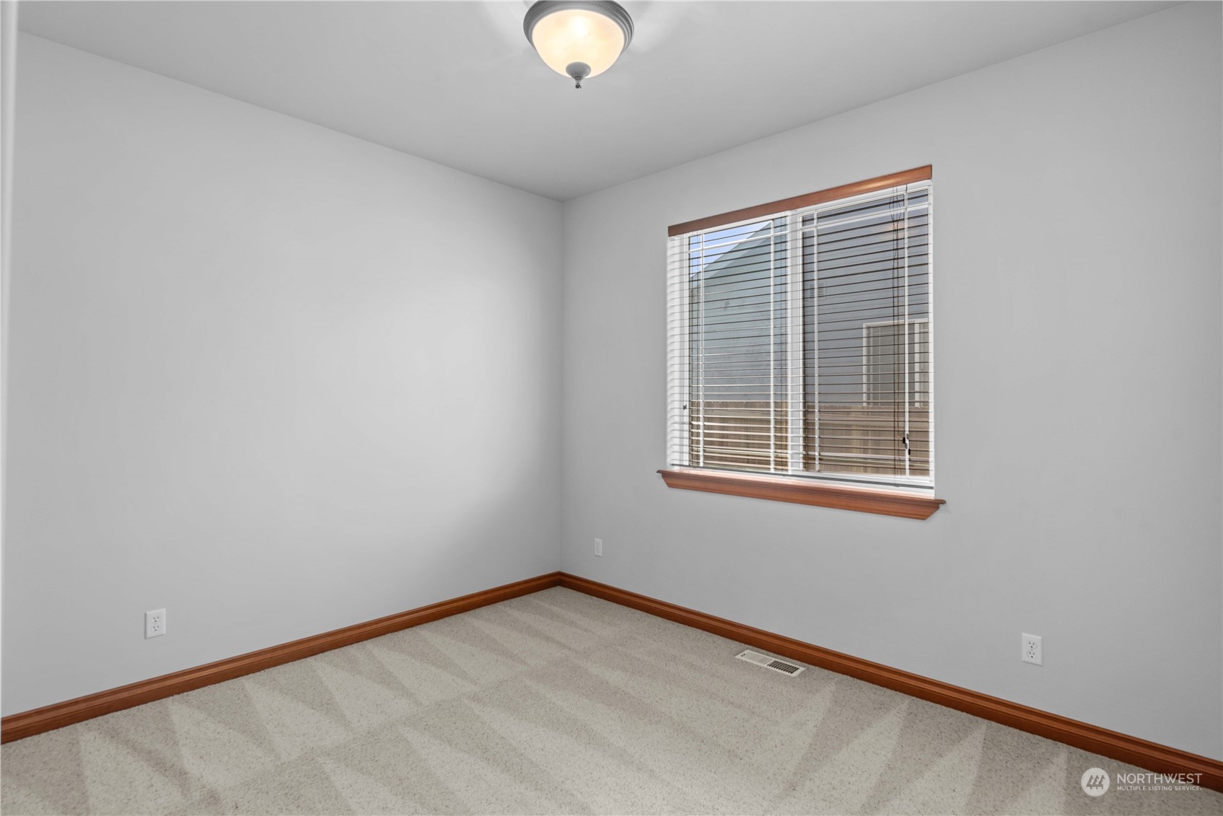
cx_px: 612
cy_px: 408
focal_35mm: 18
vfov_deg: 67.4
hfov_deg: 90.0
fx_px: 612
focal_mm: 18
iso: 200
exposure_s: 1/10
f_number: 7.1
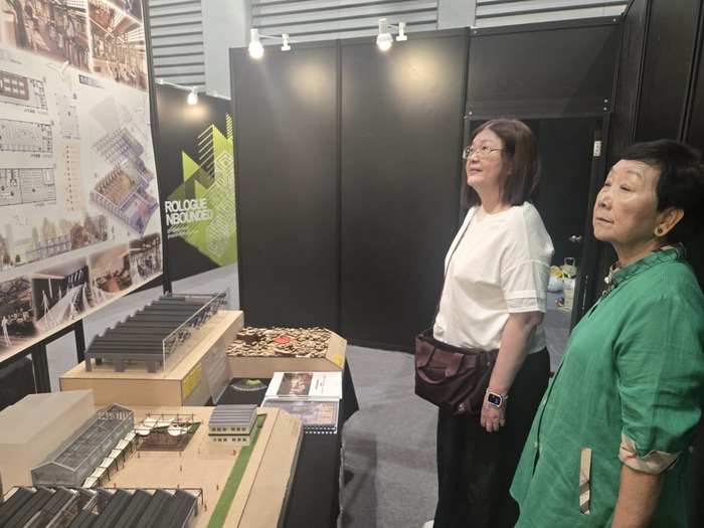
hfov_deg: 73.9
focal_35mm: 23
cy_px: 264
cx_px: 352
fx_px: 468
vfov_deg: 58.9
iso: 500
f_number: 1.8
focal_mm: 5.4
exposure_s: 1/120
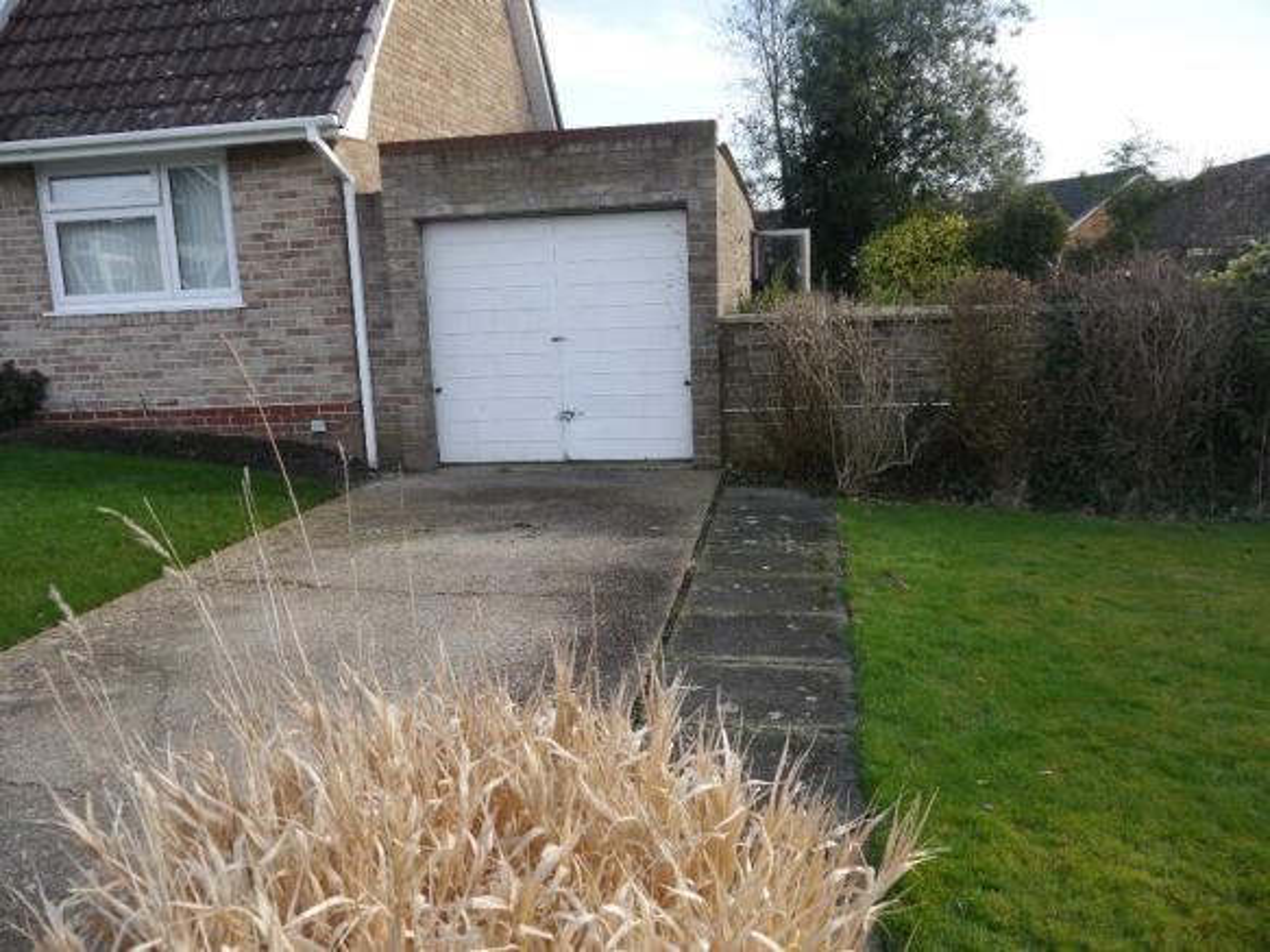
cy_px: 476
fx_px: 1100
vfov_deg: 46.8
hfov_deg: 60.0
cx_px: 635
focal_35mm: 30
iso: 160
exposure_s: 1/250
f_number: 5
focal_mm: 15
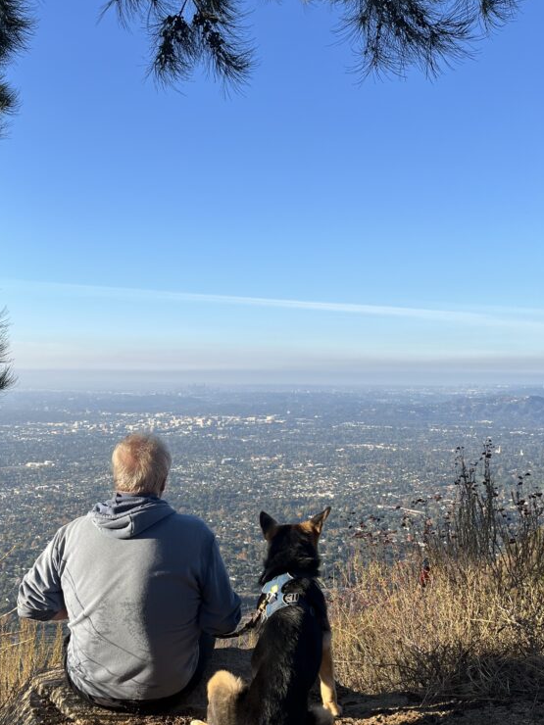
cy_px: 483
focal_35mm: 36
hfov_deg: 39.1
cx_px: 173
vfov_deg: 50.4
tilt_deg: -9.3
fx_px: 754
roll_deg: -0.4
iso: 50
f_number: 1.6
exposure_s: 1/1992
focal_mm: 5.1
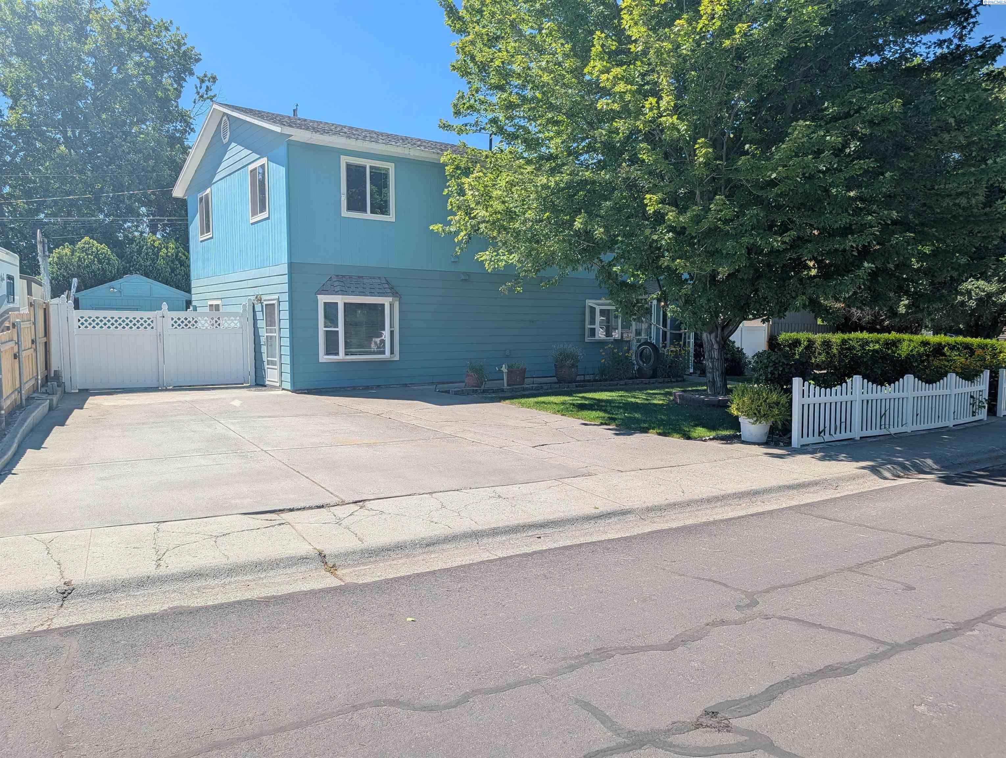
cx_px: 503
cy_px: 379
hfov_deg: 71.5
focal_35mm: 24
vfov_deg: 56.9
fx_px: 698
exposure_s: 1/907
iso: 20
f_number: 1.68
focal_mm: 6.9
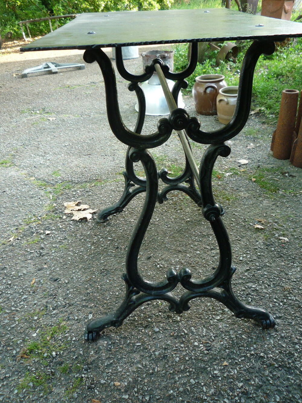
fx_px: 349
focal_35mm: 30
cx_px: 151
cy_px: 202
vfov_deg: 60.0
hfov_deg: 46.8
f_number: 3.3
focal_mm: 5.2
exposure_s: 1/30
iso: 160
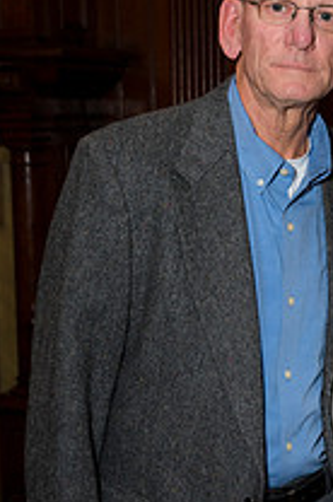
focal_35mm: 91
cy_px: 340
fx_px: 1267
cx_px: 316
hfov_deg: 14.8
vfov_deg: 22.3
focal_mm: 42
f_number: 5.6
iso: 800
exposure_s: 1/125
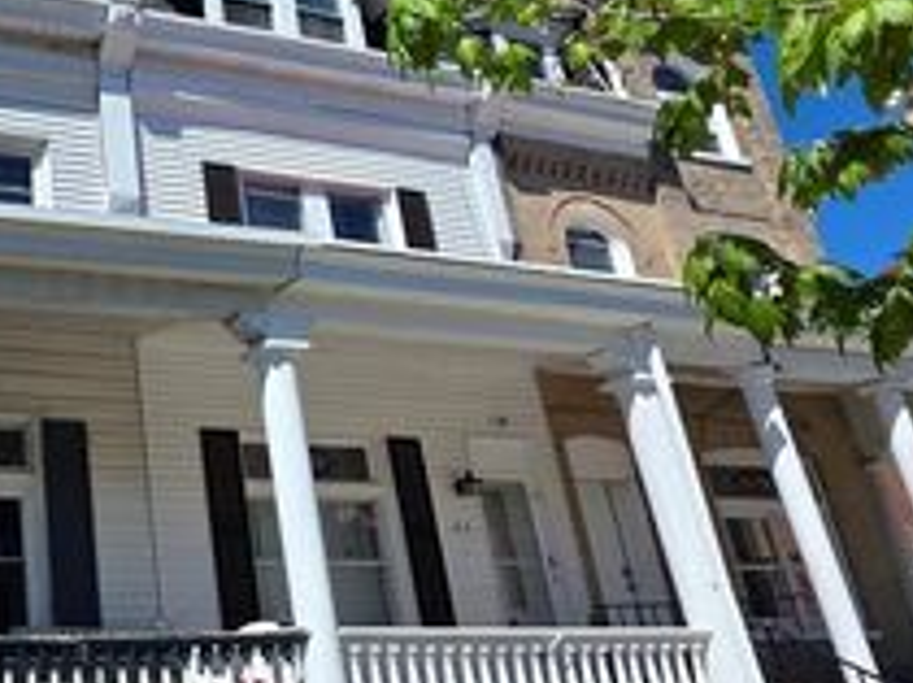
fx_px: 817
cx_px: -65
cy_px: 398
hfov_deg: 45.6
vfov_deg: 45.2
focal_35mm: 31
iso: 40
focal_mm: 2.2
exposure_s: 1/2476
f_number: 1.9
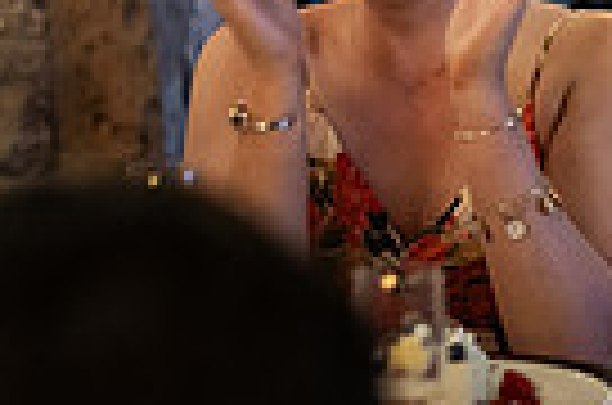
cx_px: 846
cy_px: -310
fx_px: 3630
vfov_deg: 6.3
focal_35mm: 214
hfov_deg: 9.4
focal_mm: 50
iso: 2500
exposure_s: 1/100
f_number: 2.2
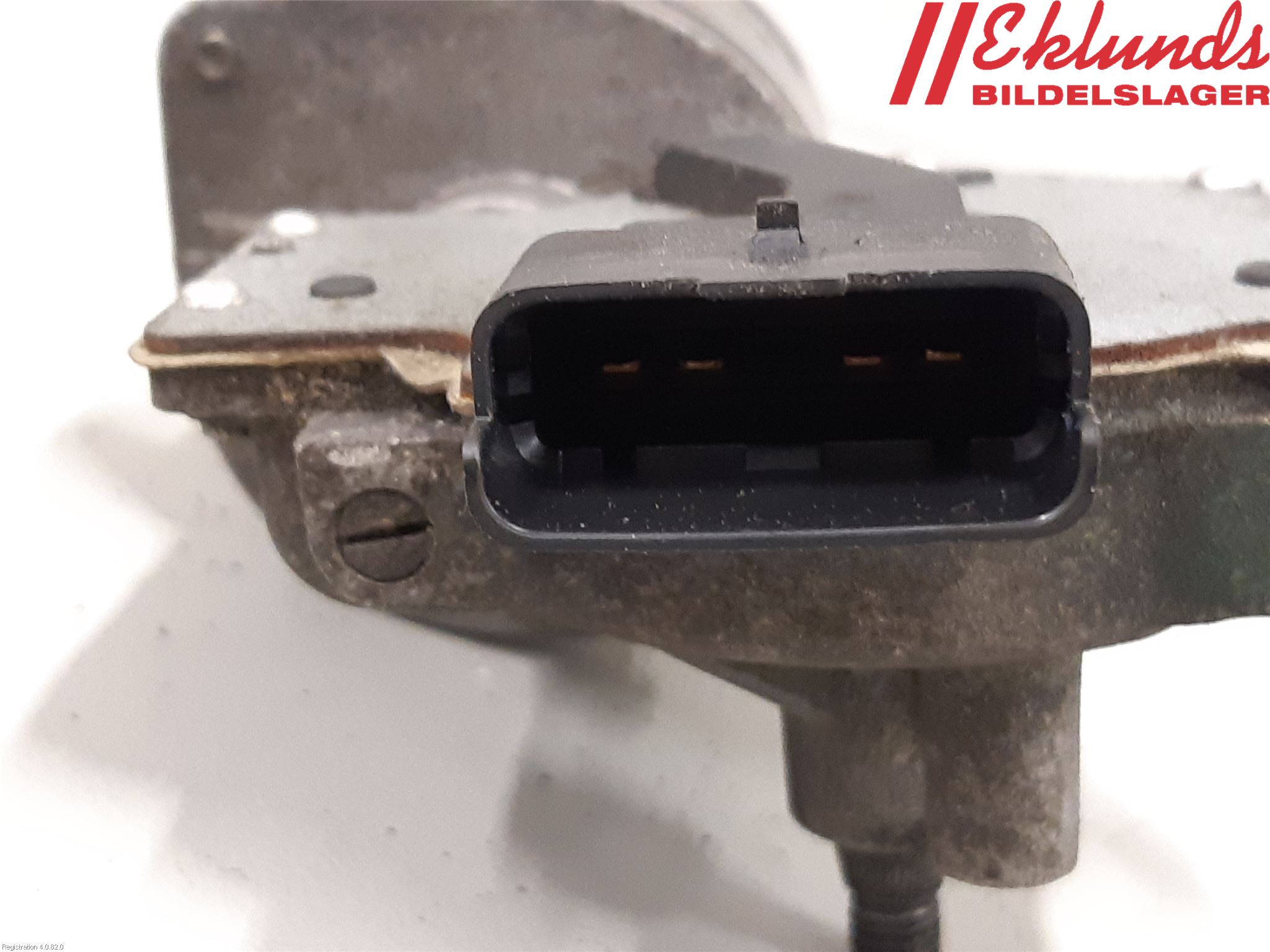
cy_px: 476
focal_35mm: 26
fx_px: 954
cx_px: 635
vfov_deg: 53.1
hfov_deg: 67.3
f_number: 1.7
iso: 320
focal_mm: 3.93
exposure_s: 1/25
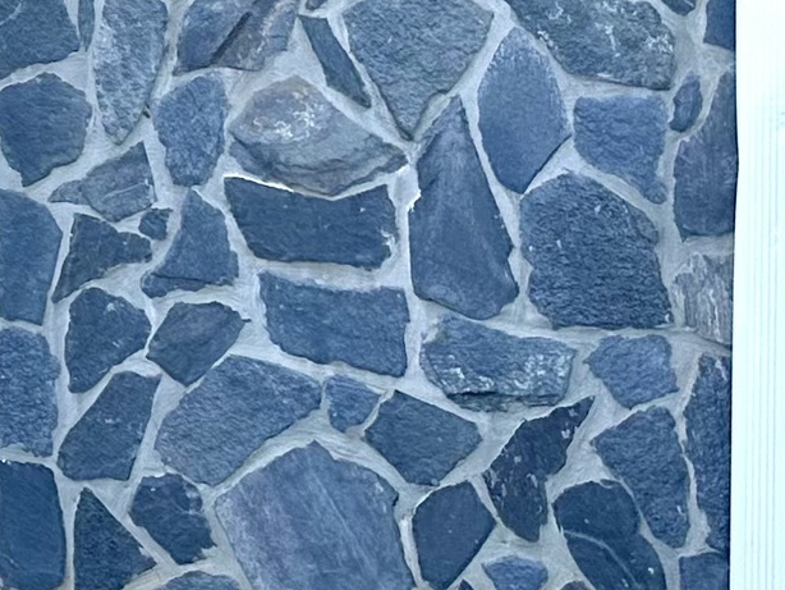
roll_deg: -2.3
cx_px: -680
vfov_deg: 11.9
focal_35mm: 120
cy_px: -229
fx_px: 2722
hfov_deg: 14.3
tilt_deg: +4.8
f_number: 1.78
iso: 80
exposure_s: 1/1171
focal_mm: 6.86
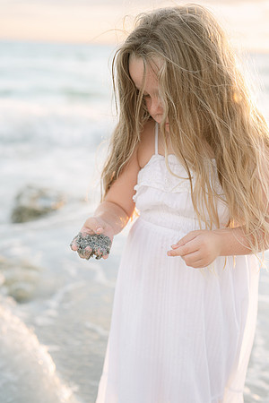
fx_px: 560
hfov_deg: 27.0
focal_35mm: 50
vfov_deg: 39.6
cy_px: 202
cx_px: 134
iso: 320
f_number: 2.5
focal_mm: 50
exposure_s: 1/500
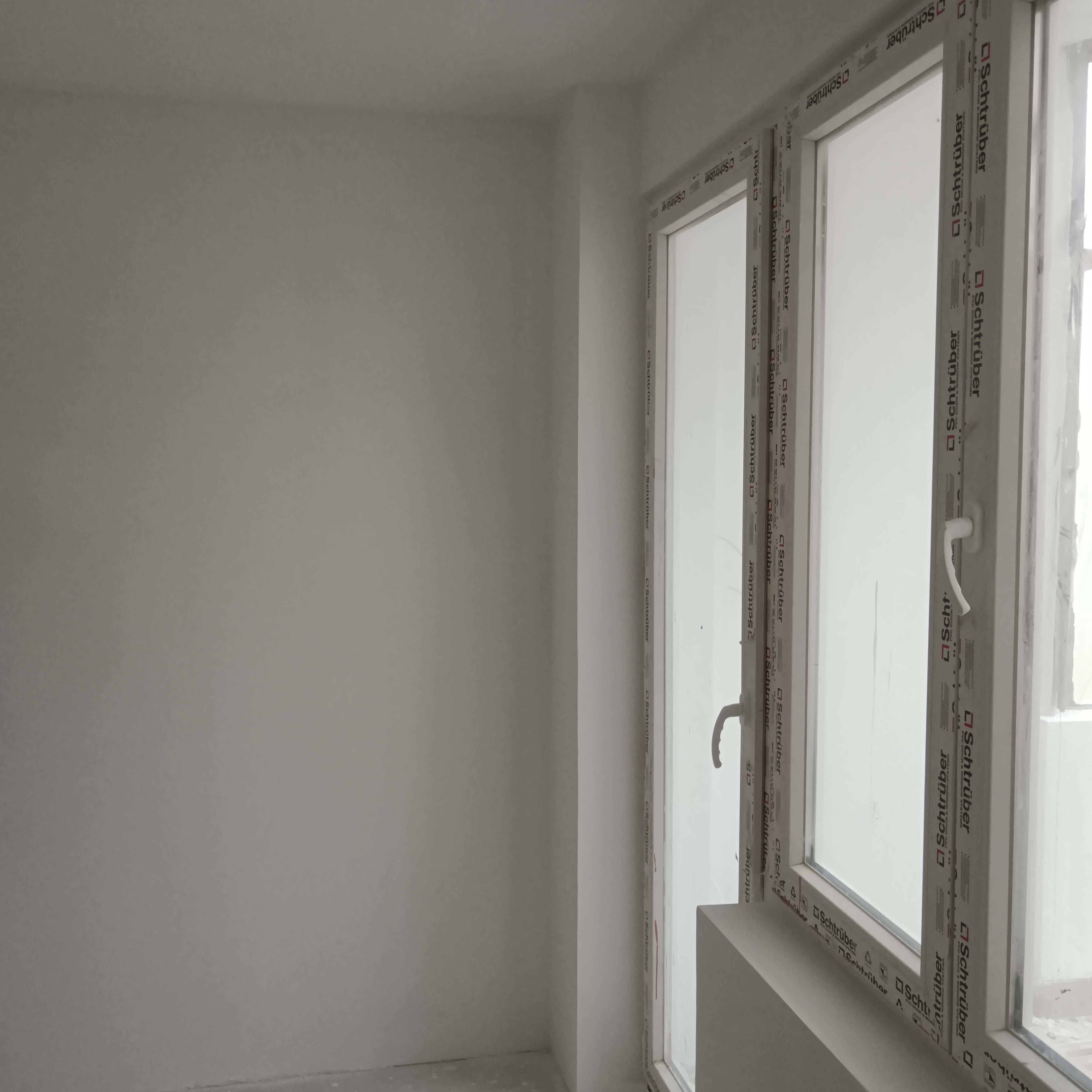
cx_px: 544
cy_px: 534
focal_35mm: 32
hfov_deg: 51.1
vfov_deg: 51.1
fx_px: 1142
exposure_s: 1/100
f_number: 1.9
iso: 850
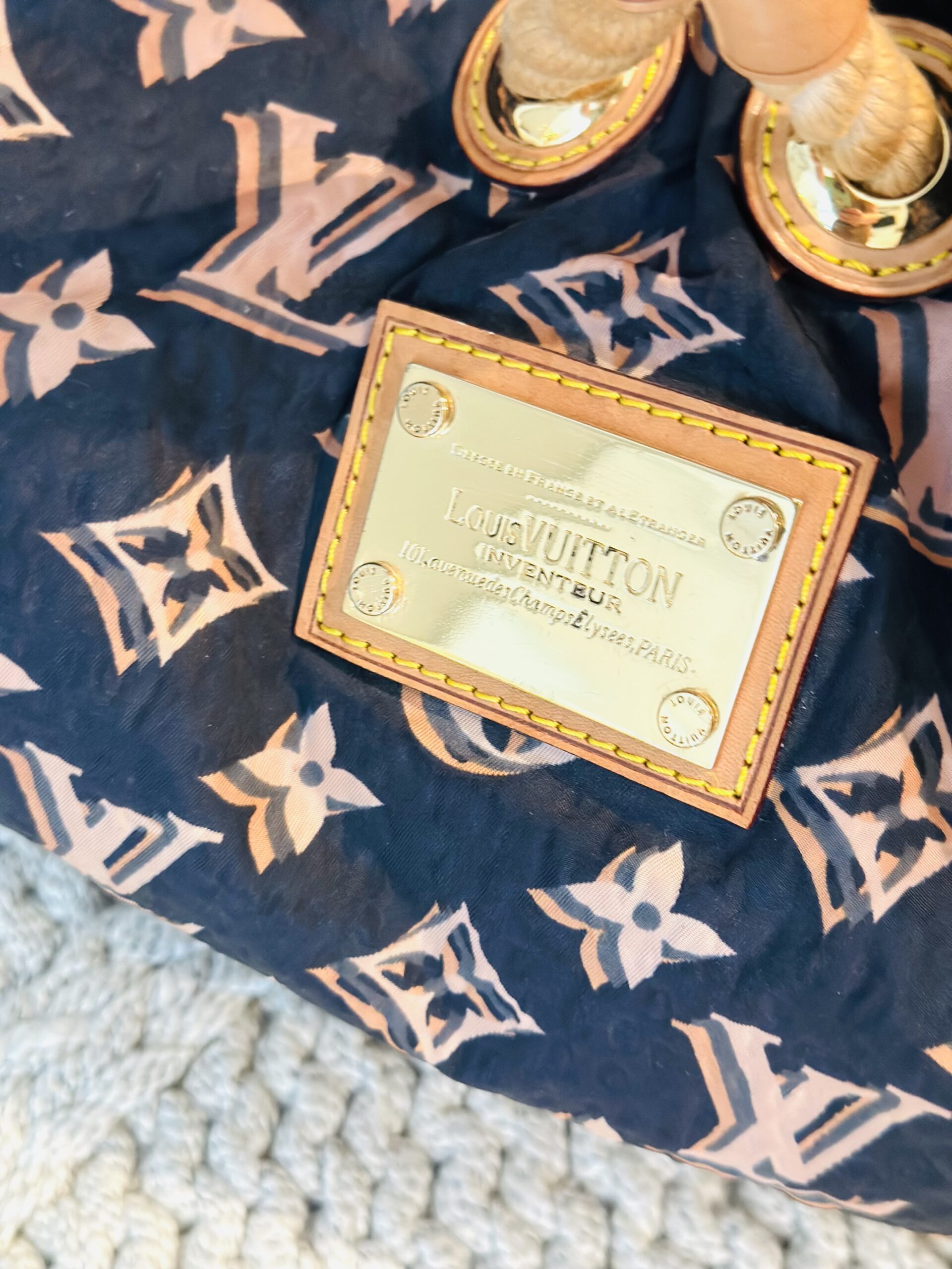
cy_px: 634
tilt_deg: -59.3
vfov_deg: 39.7
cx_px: 476
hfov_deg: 30.3
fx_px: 1760
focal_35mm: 48
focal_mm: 6.86
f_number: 1.78
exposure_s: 1/40
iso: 400
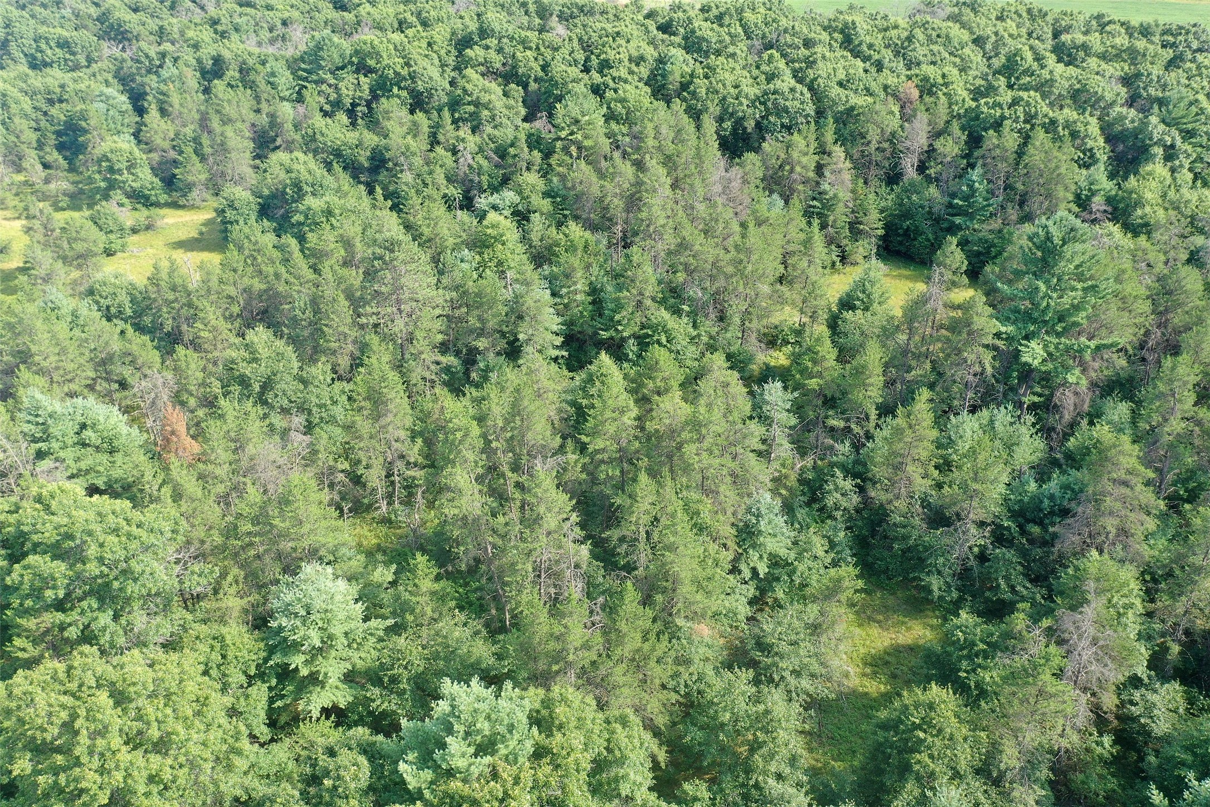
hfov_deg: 65.5
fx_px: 941
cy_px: 404
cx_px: 605
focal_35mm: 28
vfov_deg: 46.4
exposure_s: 1/120
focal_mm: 10.26
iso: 100
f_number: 4
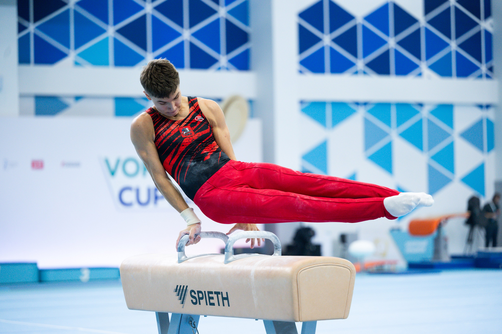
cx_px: 251
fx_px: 1672
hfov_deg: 17.1
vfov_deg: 11.4
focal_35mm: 120
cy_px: 167
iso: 2000
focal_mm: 120
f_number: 2.8
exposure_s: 1/1250
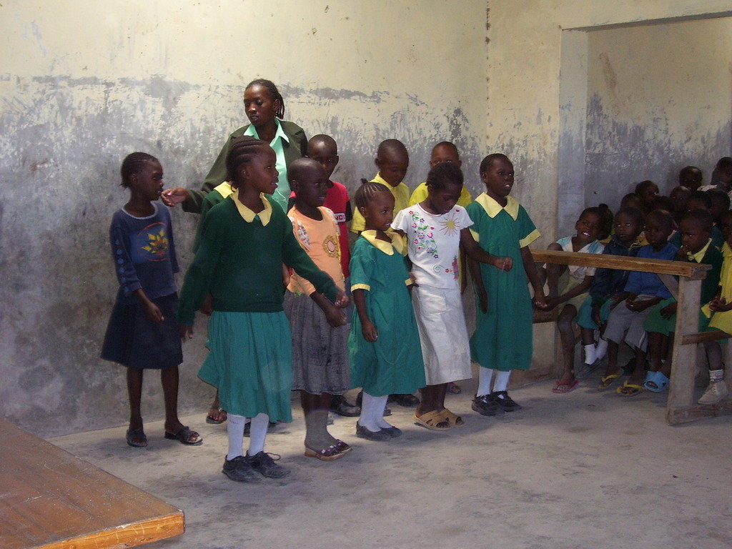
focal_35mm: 53
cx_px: 366
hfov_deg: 36.2
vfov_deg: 27.5
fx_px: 1121
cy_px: 274
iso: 125
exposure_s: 1/60
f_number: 3.4
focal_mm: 8.6
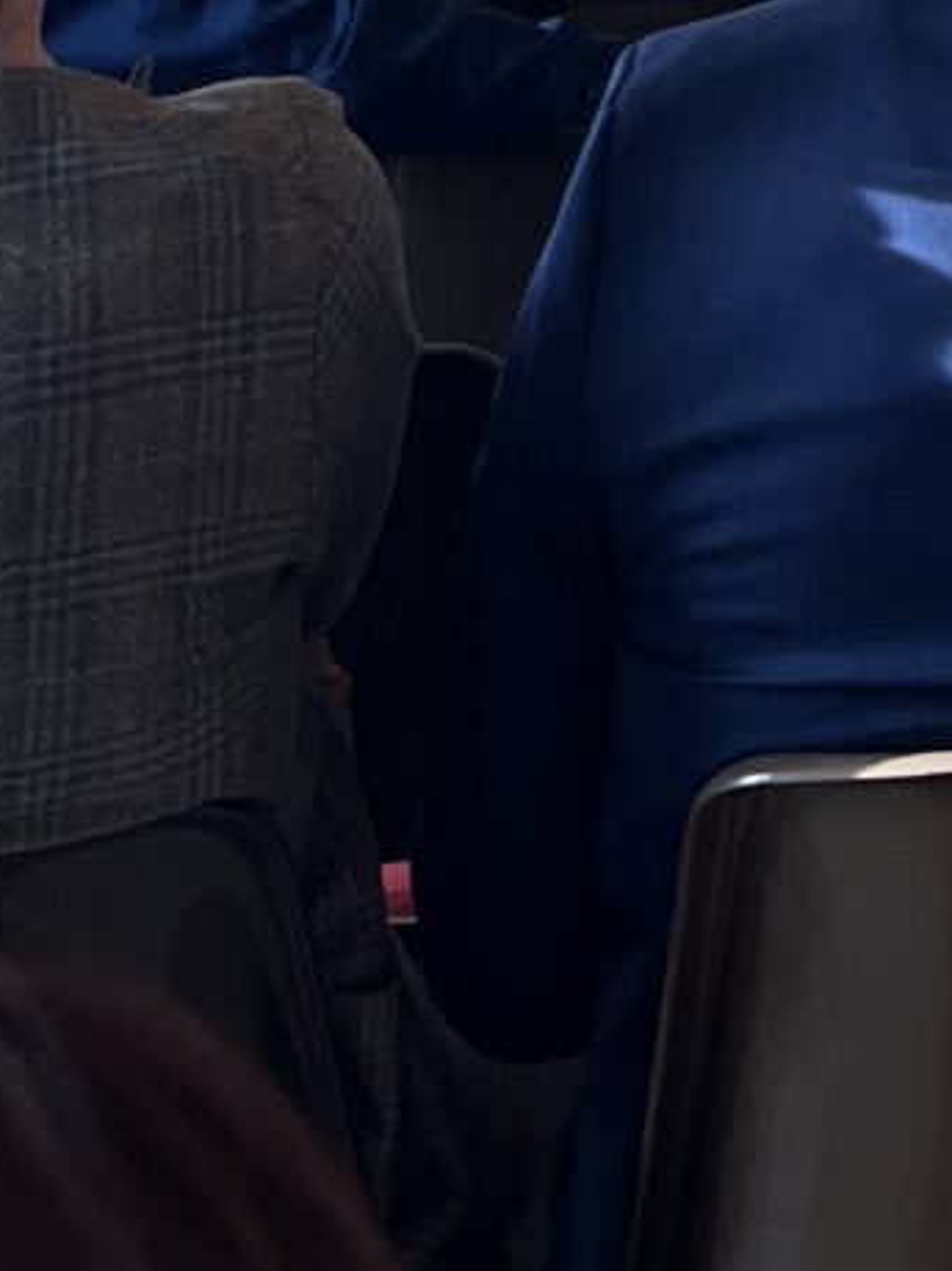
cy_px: -2171
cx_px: 2084
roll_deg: +1.5
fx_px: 5319
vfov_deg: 10.7
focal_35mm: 145
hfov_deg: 9.4
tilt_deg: +14.3
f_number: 1.6
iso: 100
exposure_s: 1/122
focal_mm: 5.1
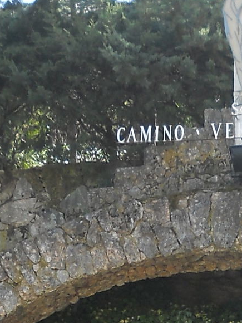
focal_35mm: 181
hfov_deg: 8.2
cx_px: 225
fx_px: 1687
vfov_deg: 10.5
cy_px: 500
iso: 80
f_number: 3.1
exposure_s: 1/160
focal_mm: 6.72
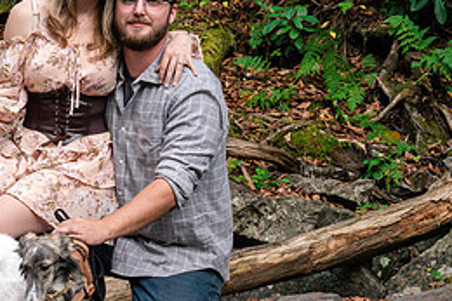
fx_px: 1593
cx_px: -3
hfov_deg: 15.8
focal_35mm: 127
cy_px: 201
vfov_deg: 10.8
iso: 2000
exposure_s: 1/500
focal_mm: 53
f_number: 8
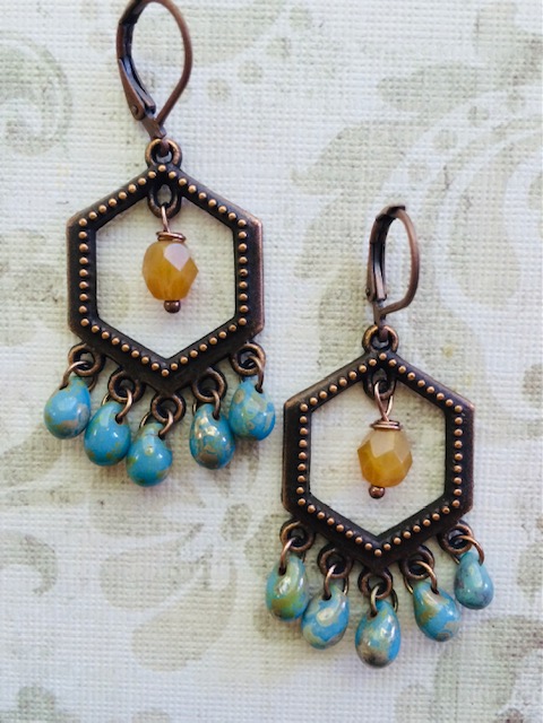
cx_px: 272
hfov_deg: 48.2
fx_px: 607
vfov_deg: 61.7
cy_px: 362
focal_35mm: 29
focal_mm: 4.15
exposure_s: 1/30
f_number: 2.2
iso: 125
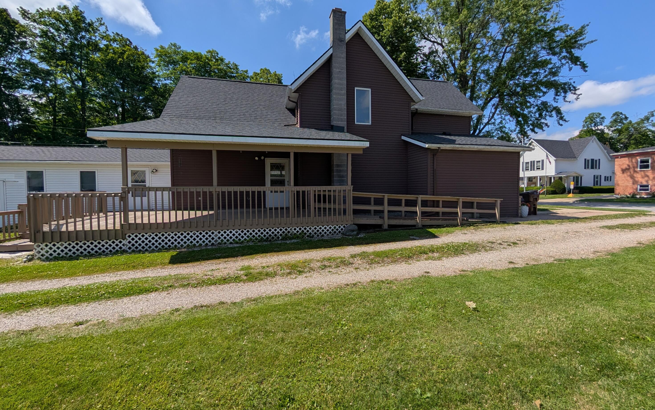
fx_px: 232
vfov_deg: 82.8
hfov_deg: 109.4
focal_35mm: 13
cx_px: 331
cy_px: 195
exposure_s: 1/5848
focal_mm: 2.02
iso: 59
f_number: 1.7
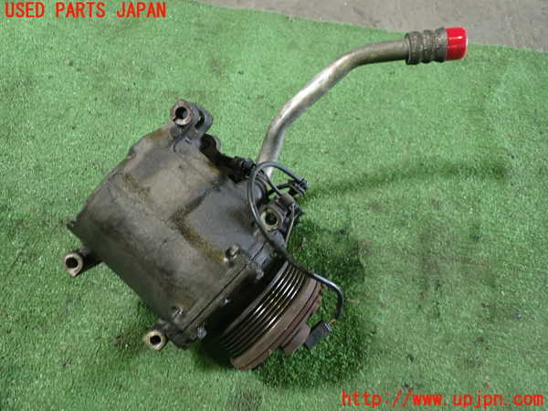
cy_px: 206
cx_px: 274
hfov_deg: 60.0
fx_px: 475
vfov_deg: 46.8
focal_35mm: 30
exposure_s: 1/30
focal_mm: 5.4
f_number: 2.3
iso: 250
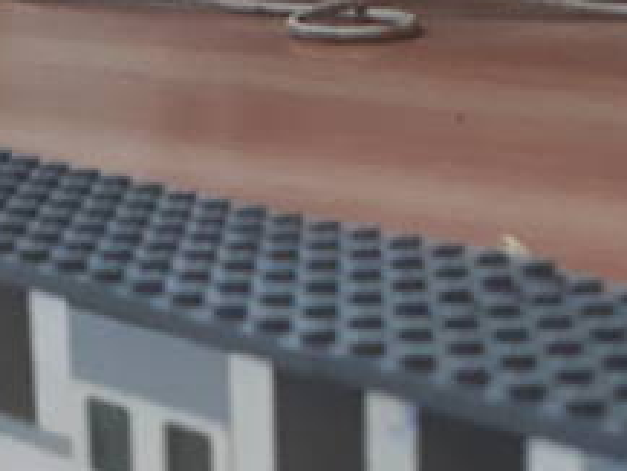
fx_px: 2030
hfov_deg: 17.6
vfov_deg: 13.0
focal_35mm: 112
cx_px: 295
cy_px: 481
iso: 640
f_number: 1.9
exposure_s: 1/17
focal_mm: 3.6
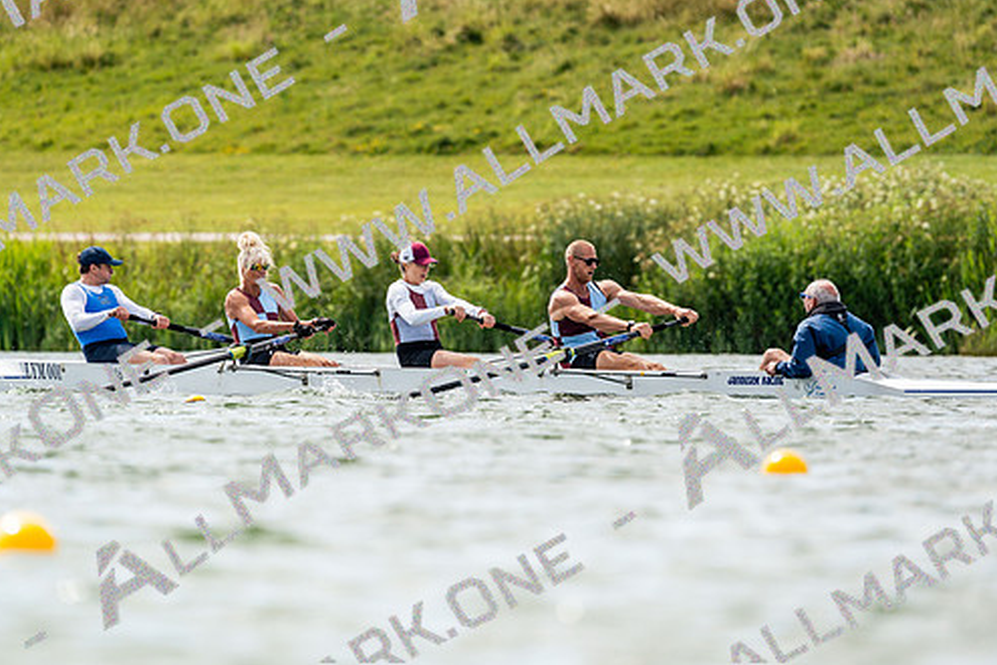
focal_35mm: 600
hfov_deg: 3.4
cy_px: 317
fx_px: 16615
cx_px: 506
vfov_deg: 2.3
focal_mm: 512
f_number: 6.3
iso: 400
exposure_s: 1/2000
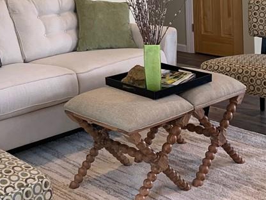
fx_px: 492
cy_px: -31
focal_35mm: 64
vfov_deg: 21.5
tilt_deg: -0.8
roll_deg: +2.7
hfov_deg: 28.8
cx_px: 15
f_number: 1.8
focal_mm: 4.25
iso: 64
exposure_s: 1/60
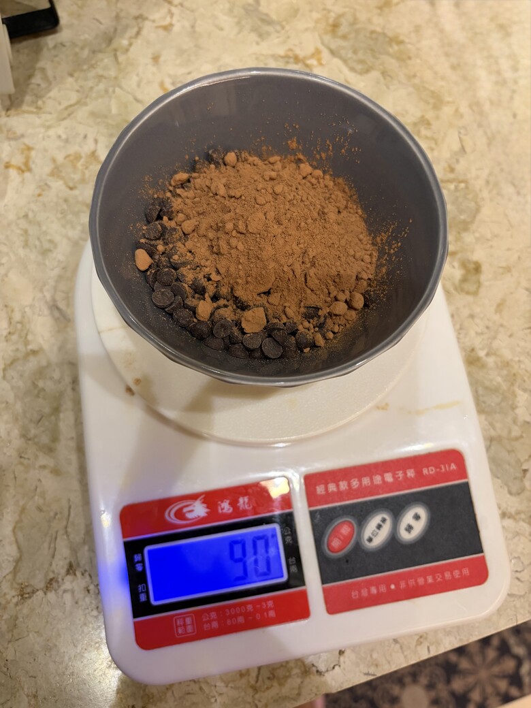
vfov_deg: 67.3
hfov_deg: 53.1
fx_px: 532
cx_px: 266
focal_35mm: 26
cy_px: 354
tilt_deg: -72.4
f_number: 1.6
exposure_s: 1/60
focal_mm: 5.96
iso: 250
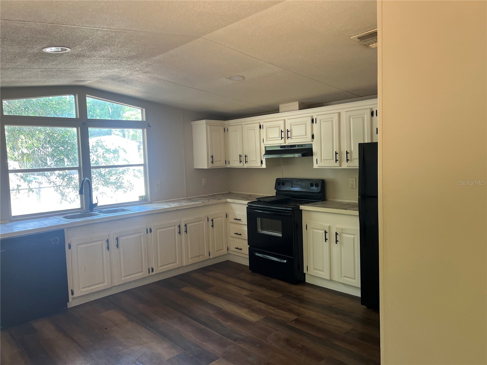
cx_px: 244
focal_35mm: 26
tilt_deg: -5.8
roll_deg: +2.2
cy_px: 182
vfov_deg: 53.1
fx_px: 366
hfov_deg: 67.3
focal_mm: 5.7
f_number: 1.5
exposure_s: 1/109
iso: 125
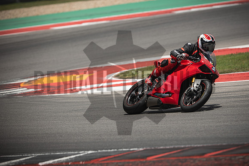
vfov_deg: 4.6
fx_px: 2075
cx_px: 124
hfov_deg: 6.9
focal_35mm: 300
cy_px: 83
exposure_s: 1/2000
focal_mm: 200
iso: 125
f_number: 2.8
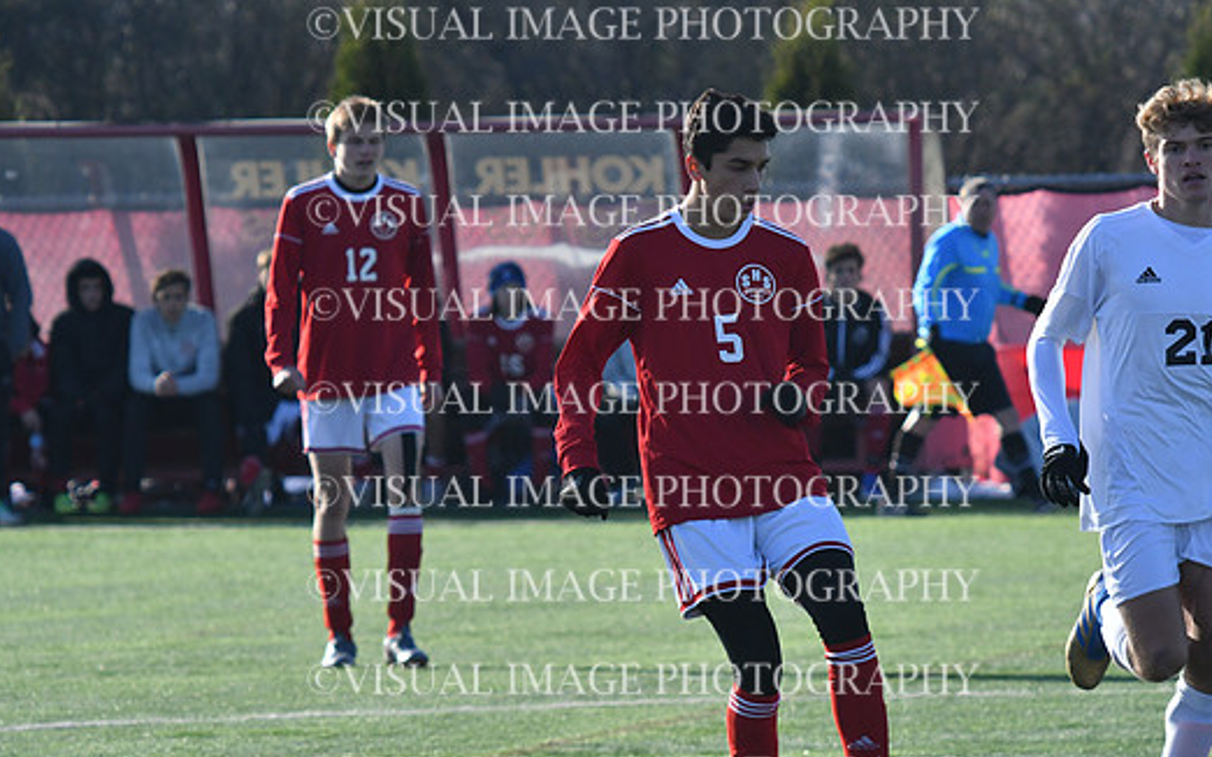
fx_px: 15158
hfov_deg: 4.6
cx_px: 643
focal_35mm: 459
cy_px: 445
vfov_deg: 2.9
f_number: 7.1
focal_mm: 270
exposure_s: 1/2000
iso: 800
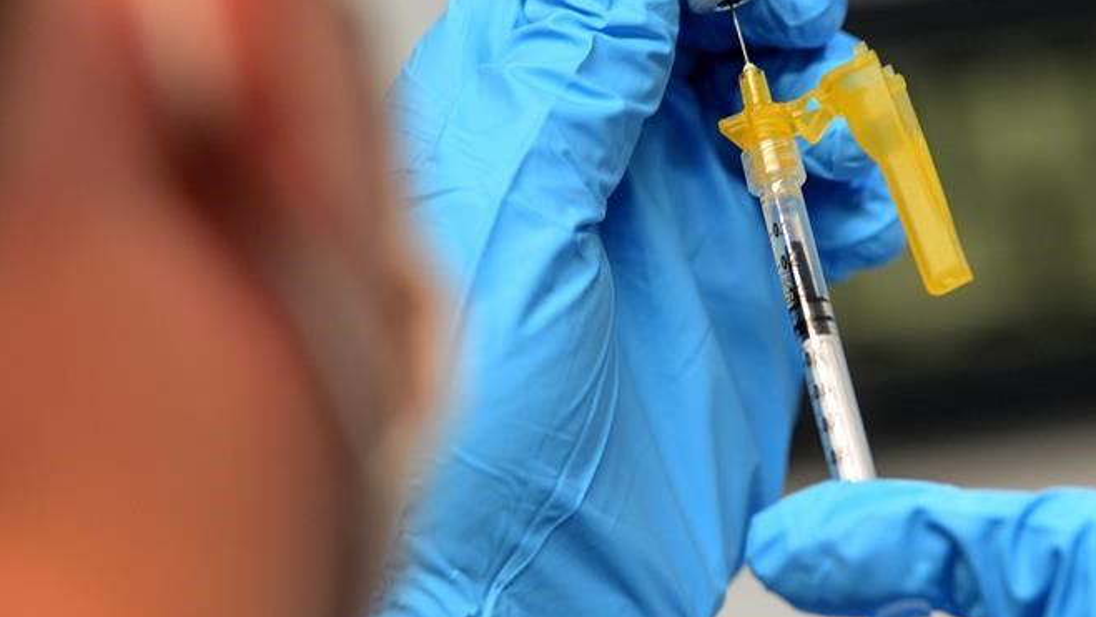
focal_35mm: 236
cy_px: 191
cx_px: 742
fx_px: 6860
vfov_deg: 5.1
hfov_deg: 9.1
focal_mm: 145
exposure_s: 1/125
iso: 1600
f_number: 4.5
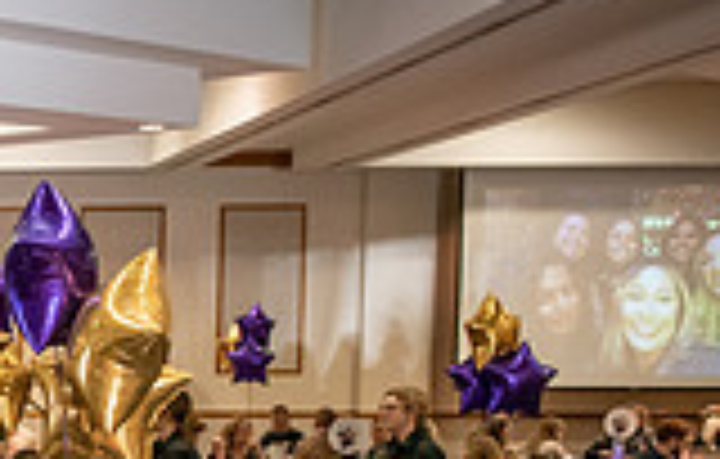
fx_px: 2013
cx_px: -468
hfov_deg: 17.5
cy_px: 530
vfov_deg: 12.7
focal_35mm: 102
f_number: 3.5
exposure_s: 1/160
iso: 2000
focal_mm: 27
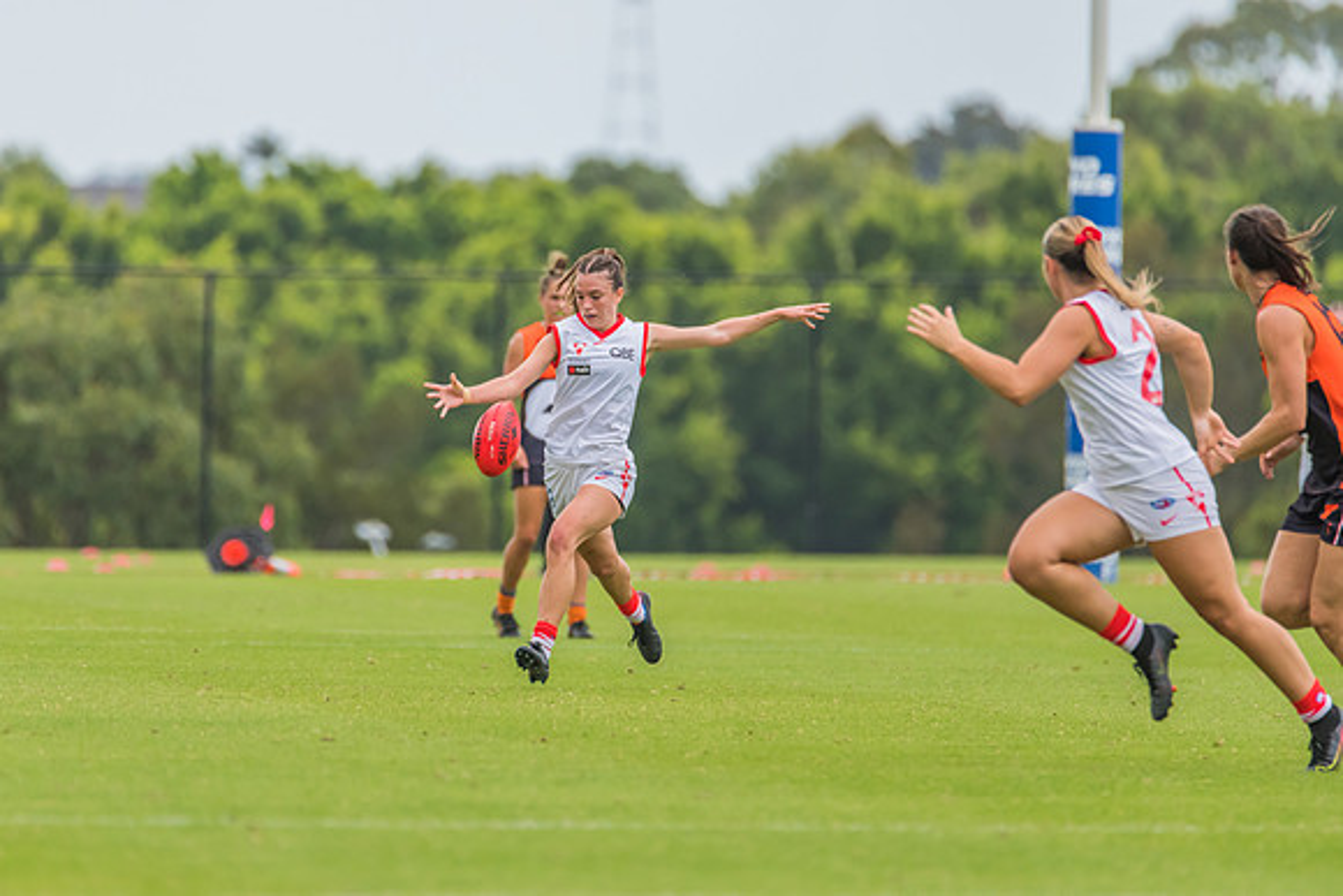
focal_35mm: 705
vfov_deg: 2.0
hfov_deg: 2.9
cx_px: 554
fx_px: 26315
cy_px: 407
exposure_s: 1/1600
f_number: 8
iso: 1000
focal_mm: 600
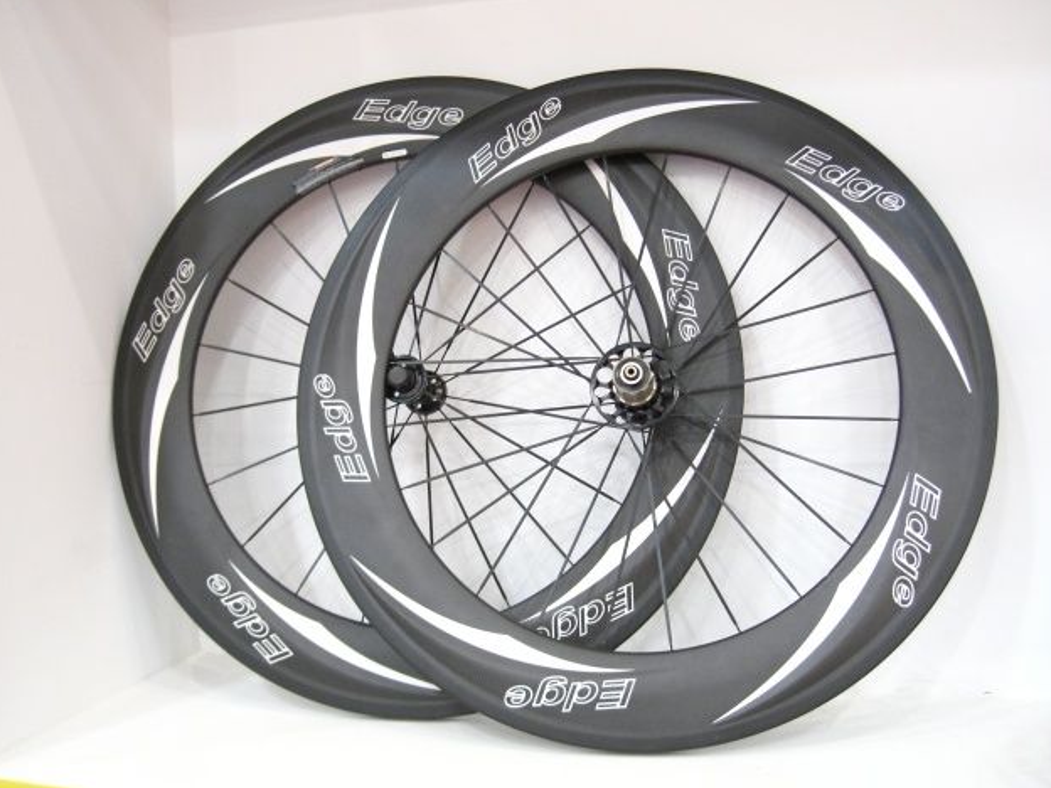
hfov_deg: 47.9
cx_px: 527
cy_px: 387
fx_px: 1184
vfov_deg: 36.8
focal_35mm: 39
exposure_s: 1/20
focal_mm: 7.9
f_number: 2.8
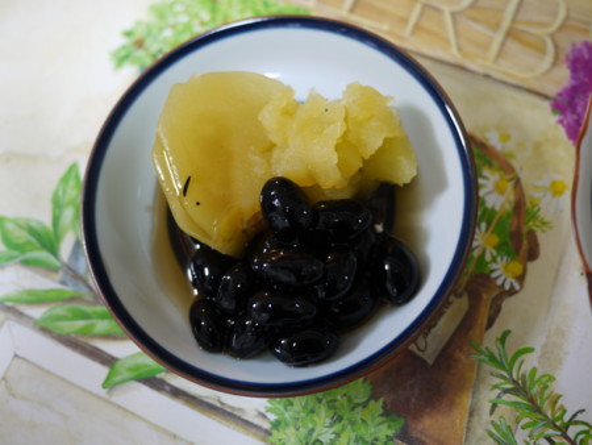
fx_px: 684
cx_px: 296
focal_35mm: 40
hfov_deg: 46.8
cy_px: 222
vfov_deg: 36.0
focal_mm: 20
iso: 160
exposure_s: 1/30
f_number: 1.7
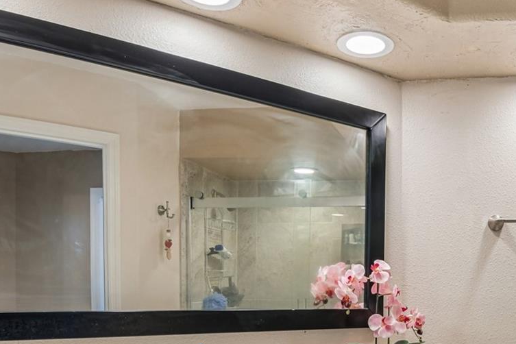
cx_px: 382
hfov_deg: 53.5
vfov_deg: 36.9
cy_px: 295
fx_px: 487
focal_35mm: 34
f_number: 8
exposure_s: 1/20
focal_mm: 16
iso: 400
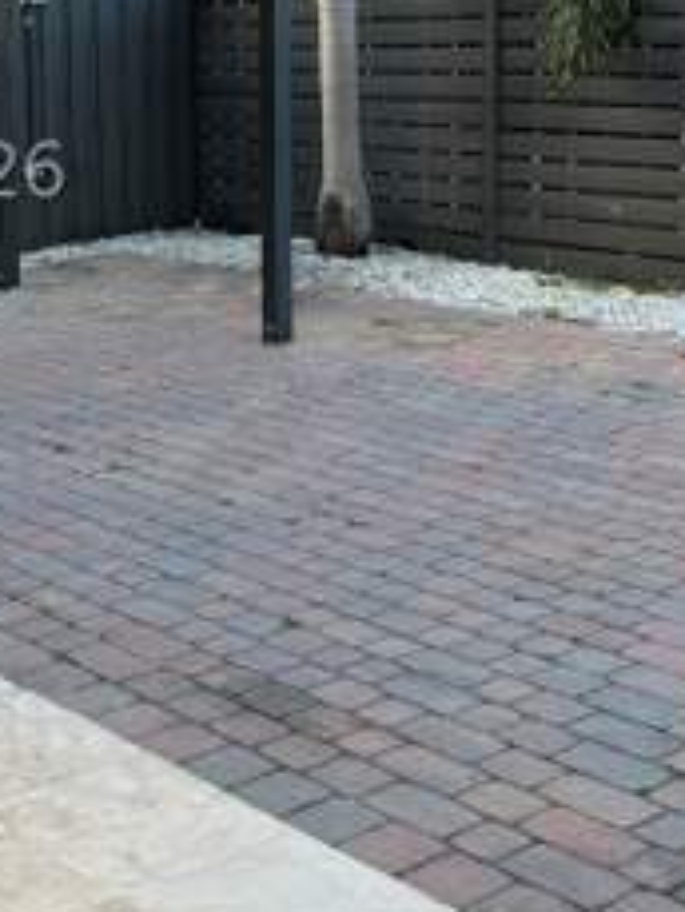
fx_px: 1766
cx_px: -28
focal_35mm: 67
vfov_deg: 28.3
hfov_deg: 21.1
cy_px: 171
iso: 64
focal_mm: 6.86
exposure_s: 1/184
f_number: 1.78
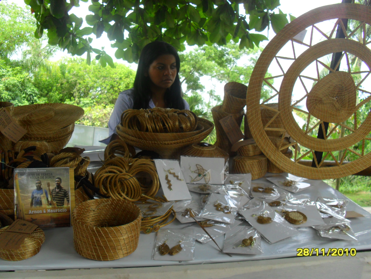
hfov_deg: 52.6
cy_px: 140
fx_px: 375
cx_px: 186
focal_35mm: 35
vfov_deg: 40.7
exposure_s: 1/250
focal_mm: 6.3
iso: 100
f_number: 3.2
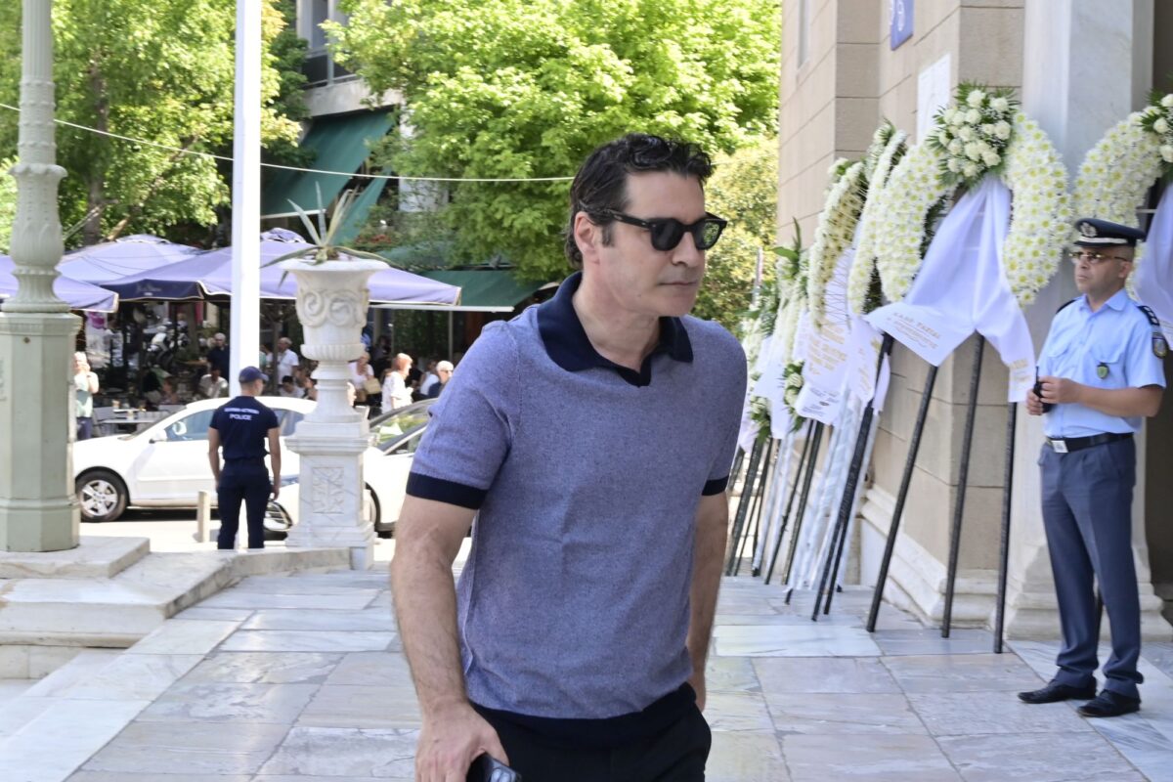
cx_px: 586
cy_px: 391
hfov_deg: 32.9
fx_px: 1987
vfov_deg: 22.3
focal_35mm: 61
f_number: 9
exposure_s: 1/200
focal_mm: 41
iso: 640
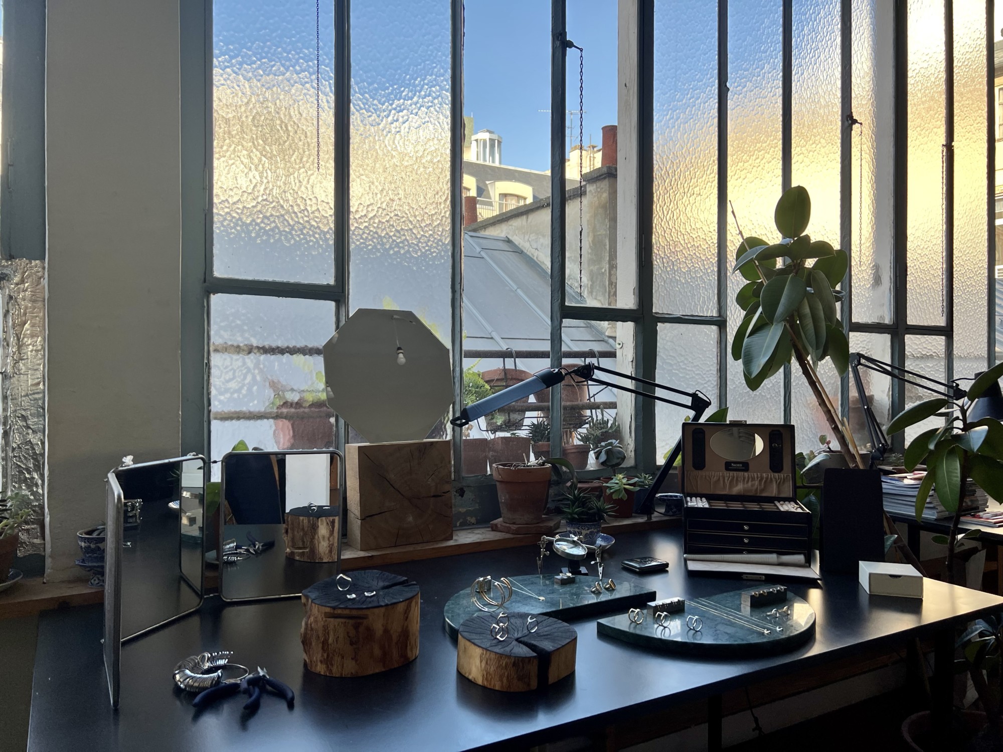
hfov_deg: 67.3
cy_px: 376
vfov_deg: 53.1
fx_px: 753
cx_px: 502
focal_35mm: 26
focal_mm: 5.7
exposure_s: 1/431
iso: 50
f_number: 1.5
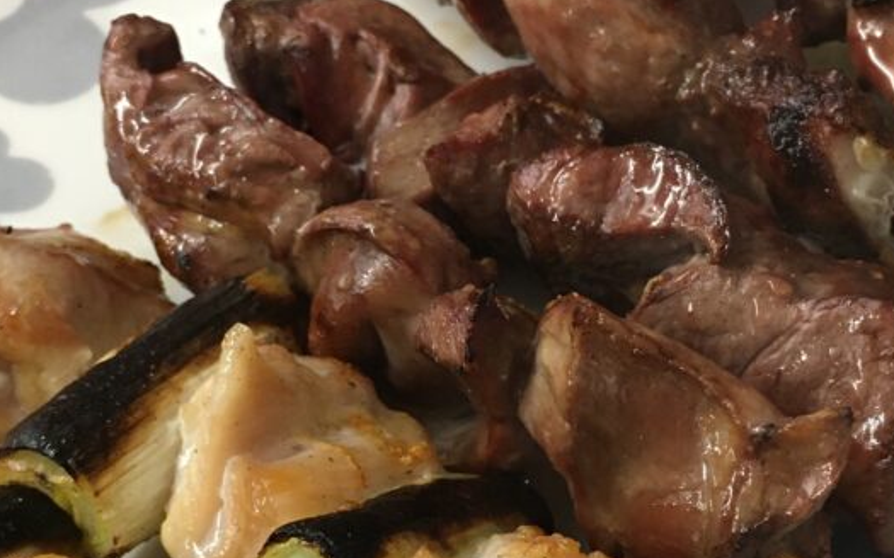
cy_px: 430
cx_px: 429
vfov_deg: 21.4
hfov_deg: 34.0
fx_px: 1462
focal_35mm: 60
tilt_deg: -54.4
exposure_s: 1/33
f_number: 2.2
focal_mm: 4.15
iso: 160
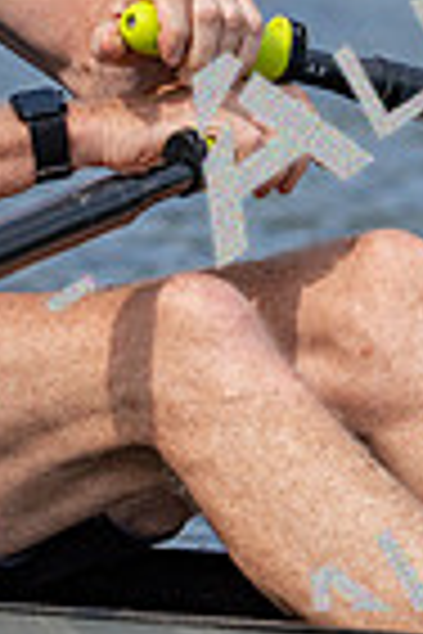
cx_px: -194
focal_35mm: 825
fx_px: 14539
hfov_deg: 1.7
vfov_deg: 2.5
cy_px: -160
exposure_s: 1/1600
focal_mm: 200
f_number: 5.6
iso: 250
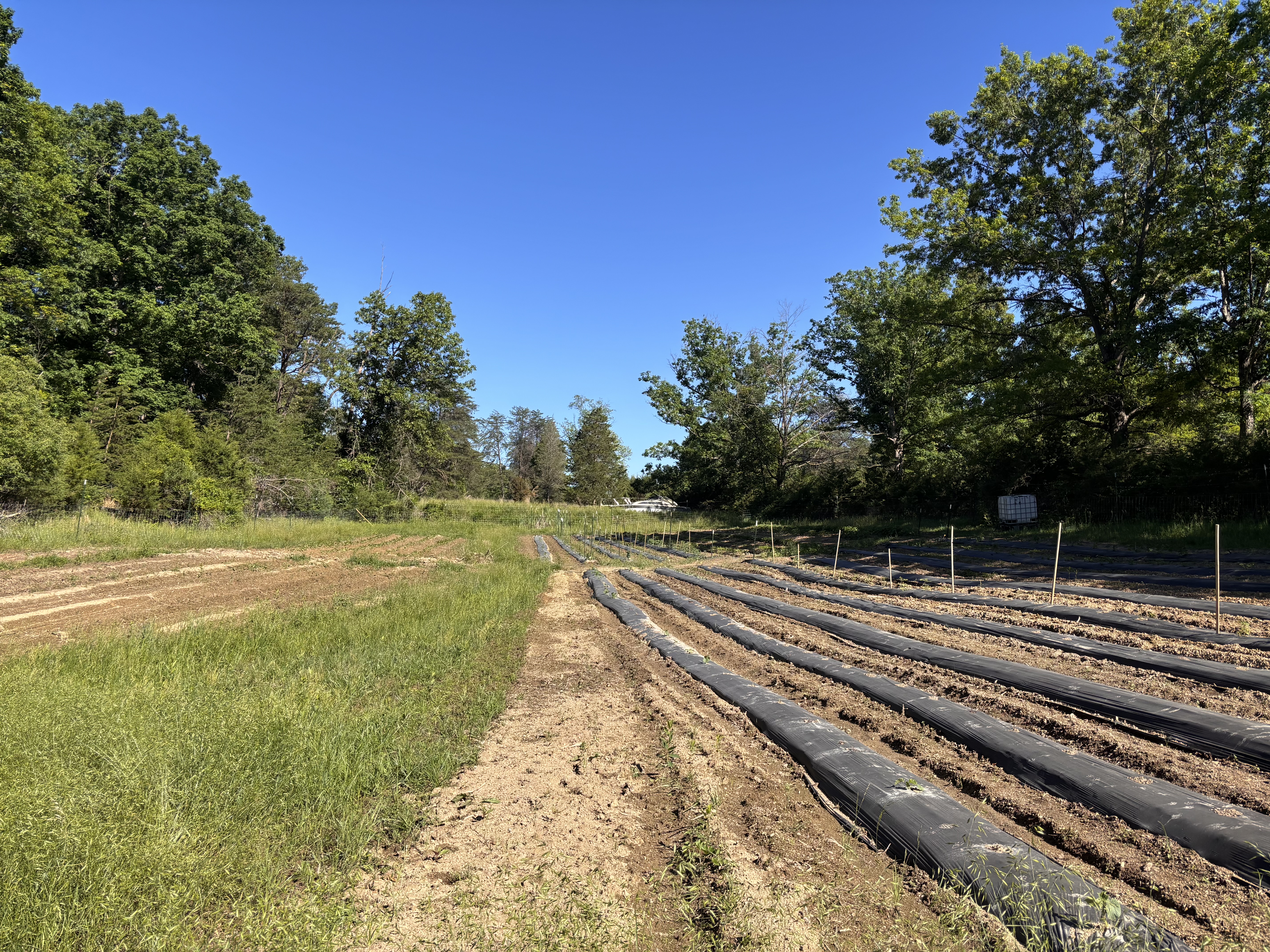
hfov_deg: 67.3
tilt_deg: +3.2
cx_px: 635
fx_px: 954
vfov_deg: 53.1
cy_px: 476
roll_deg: -1.5
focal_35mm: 26
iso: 50
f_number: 1.6
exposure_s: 1/2151
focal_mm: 5.96
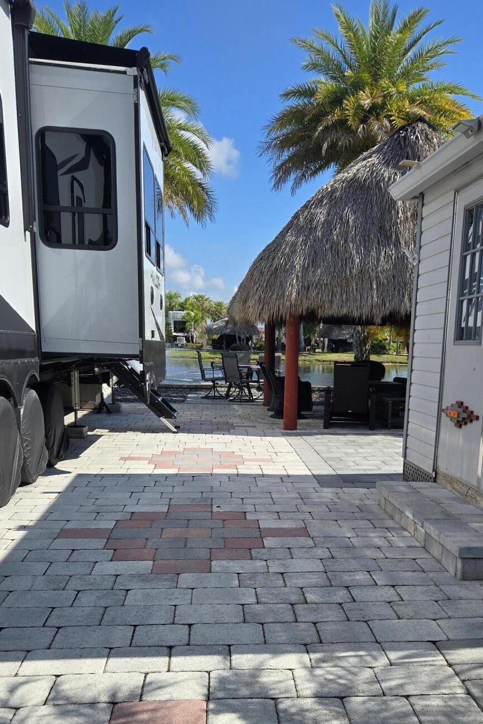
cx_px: 294
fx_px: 745
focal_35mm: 37
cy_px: 502
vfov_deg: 50.6
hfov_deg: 35.8
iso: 25
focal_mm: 5.4
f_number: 1.8
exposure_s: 1/1650
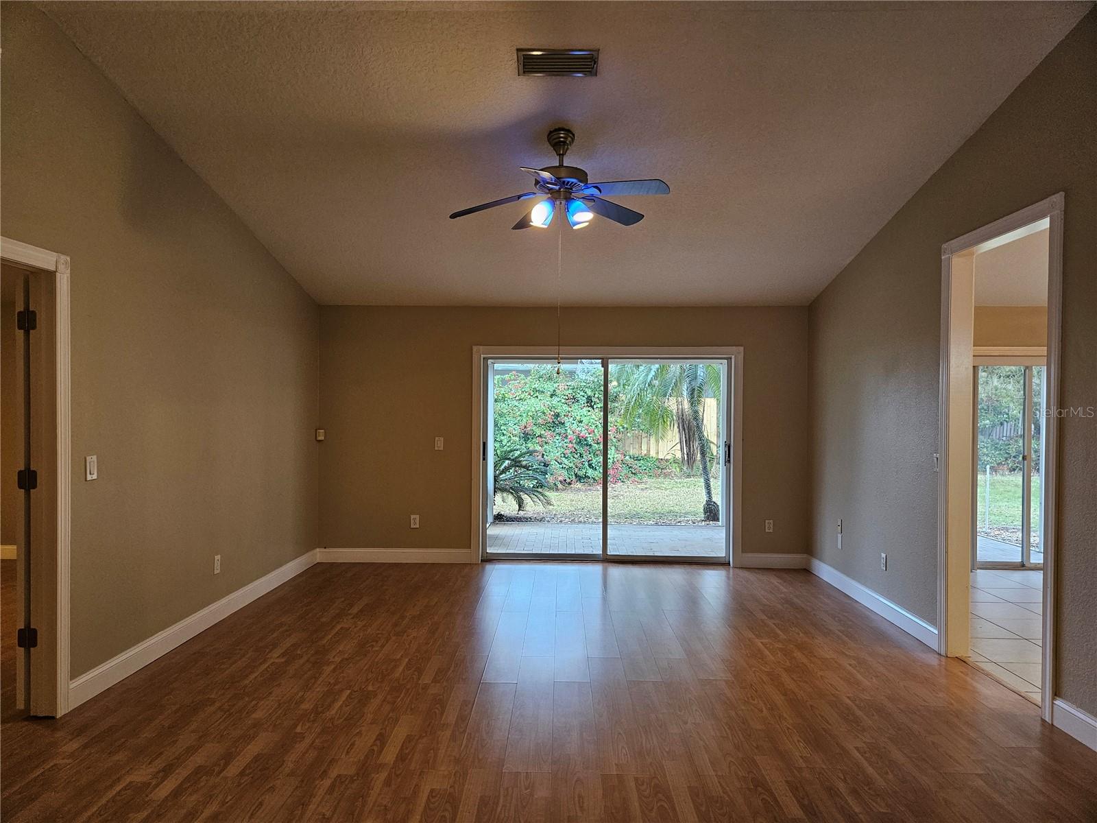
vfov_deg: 58.9
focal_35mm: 23
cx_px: 548
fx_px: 729
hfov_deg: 73.9
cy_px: 412
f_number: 1.8
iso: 250
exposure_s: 1/120
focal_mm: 5.4
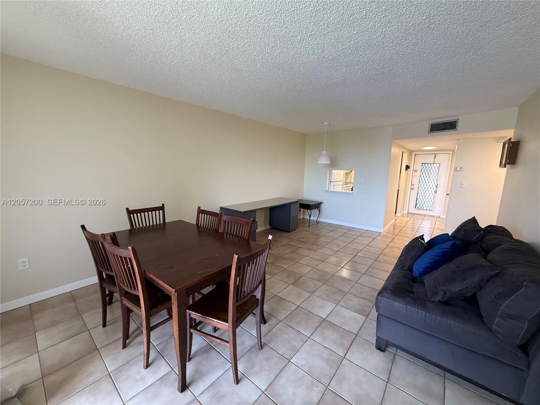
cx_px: 270
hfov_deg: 102.1
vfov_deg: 85.7
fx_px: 218
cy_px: 202
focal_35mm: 14
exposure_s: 1/120
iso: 320
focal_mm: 2.22
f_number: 2.2
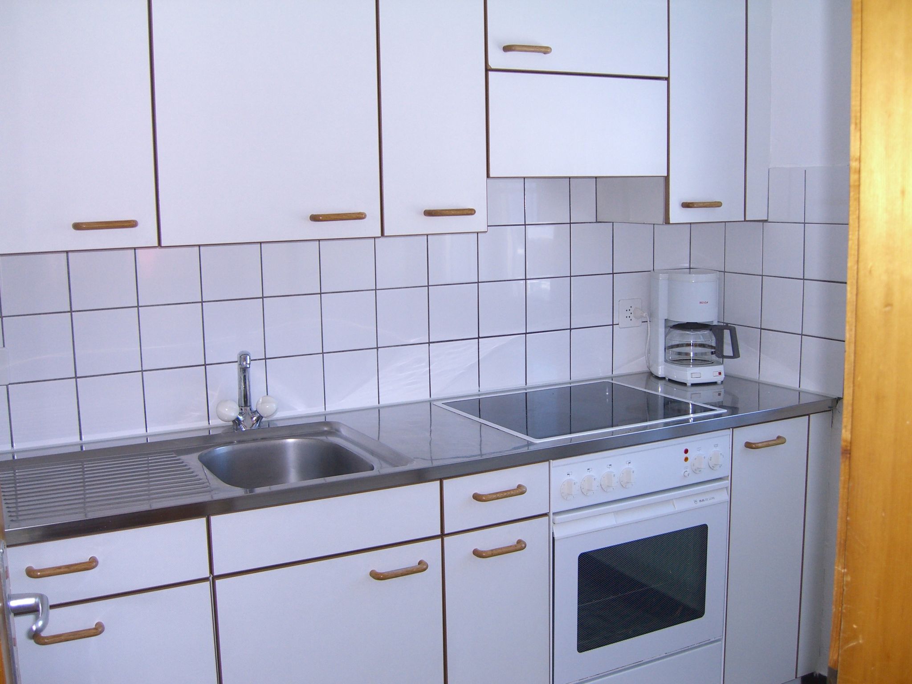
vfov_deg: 37.7
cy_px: 342
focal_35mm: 38
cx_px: 456
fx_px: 1001
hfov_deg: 49.0
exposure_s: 1/100
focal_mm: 7.9
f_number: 2.8
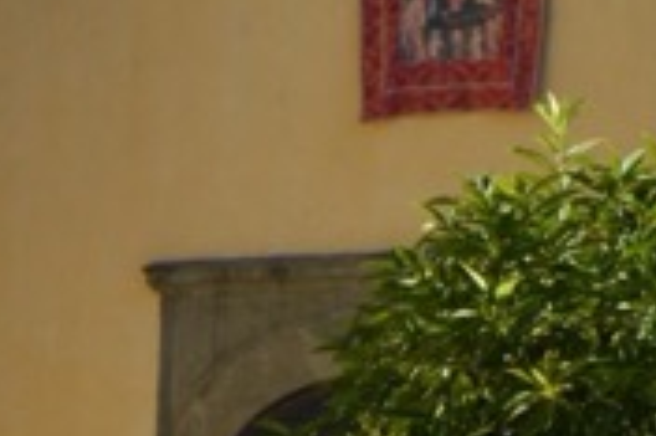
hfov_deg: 9.5
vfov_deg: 7.1
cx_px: -1148
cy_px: 1058
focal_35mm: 182
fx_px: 3313
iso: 800
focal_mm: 32
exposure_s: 1/800
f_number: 16
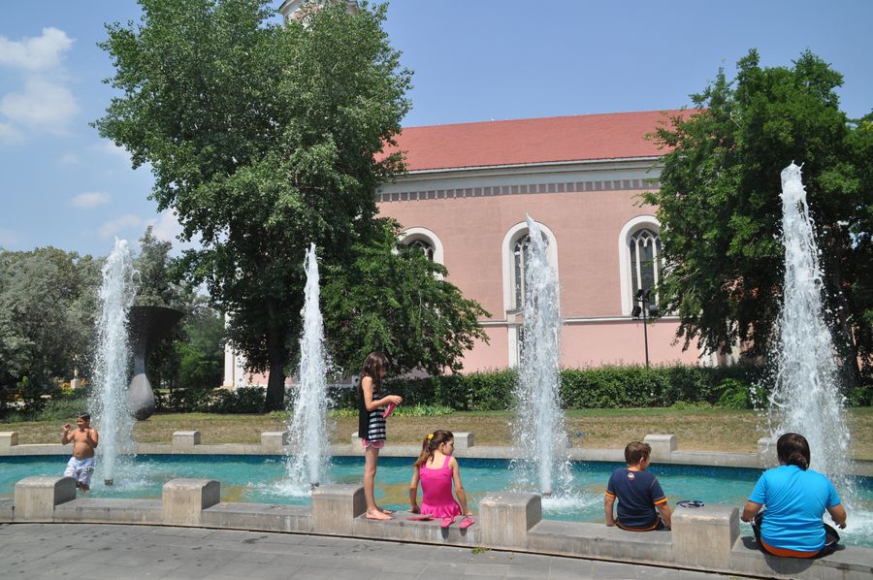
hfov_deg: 67.4
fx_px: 654
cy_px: 290
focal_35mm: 27
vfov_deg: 47.8
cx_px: 436
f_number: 10
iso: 200
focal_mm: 18
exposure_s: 1/400
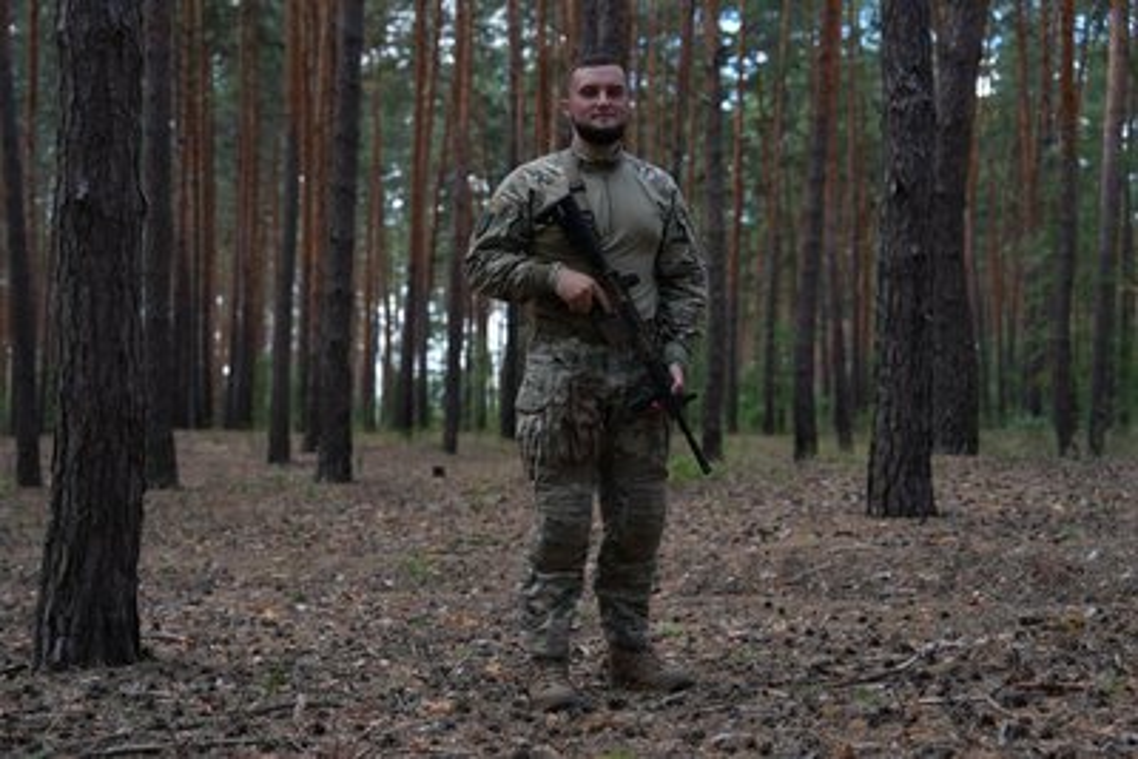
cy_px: 380
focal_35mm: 48
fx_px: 1518
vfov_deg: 28.1
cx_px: 569
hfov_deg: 41.1
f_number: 3.2
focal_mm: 48
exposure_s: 1/250
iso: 160
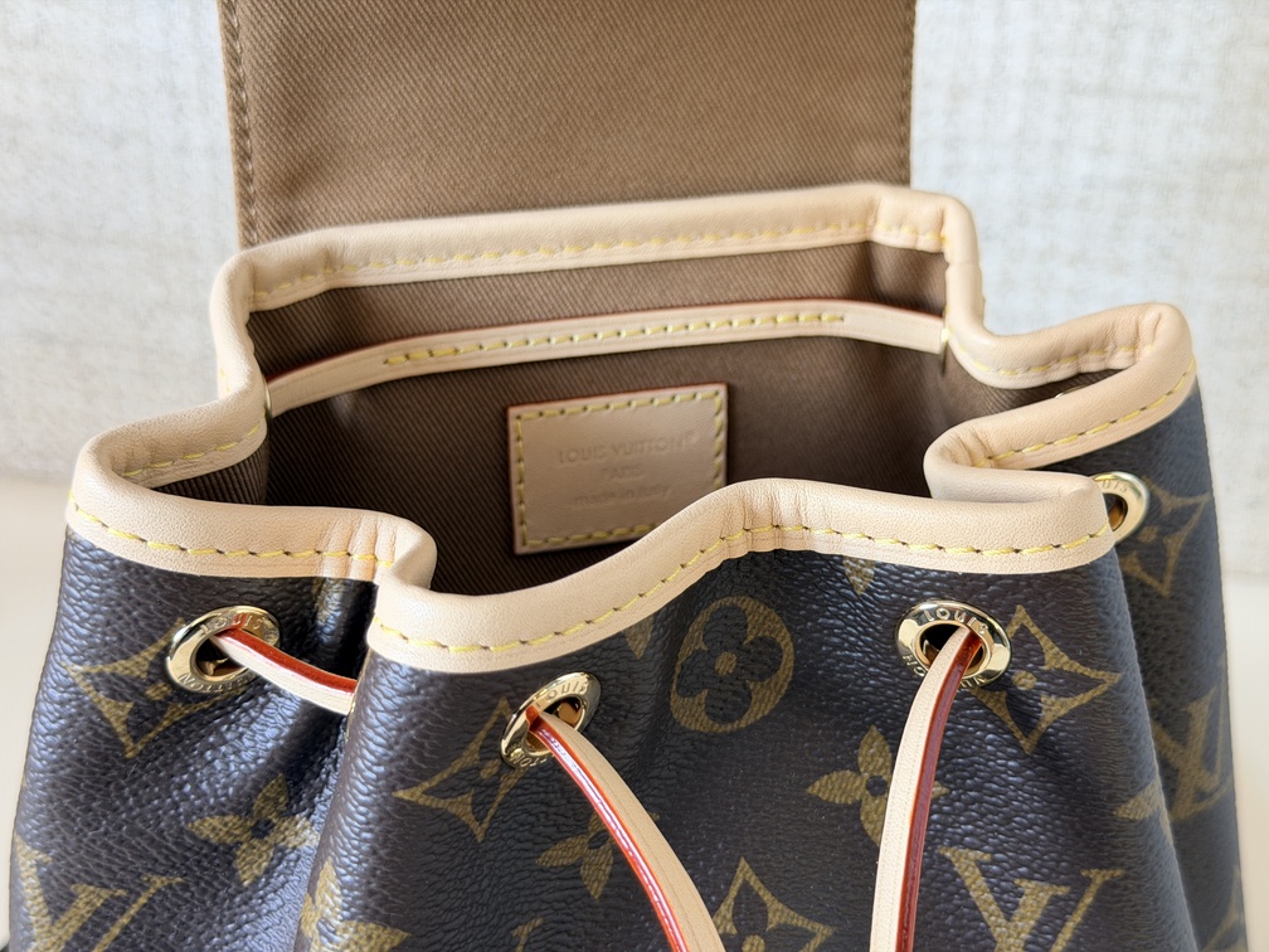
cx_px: 634
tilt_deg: -28.9
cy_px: 476
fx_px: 1760
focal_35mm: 48
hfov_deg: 39.7
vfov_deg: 30.3
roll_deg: -1.2
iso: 100
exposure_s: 1/57
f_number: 1.78
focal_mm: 6.76
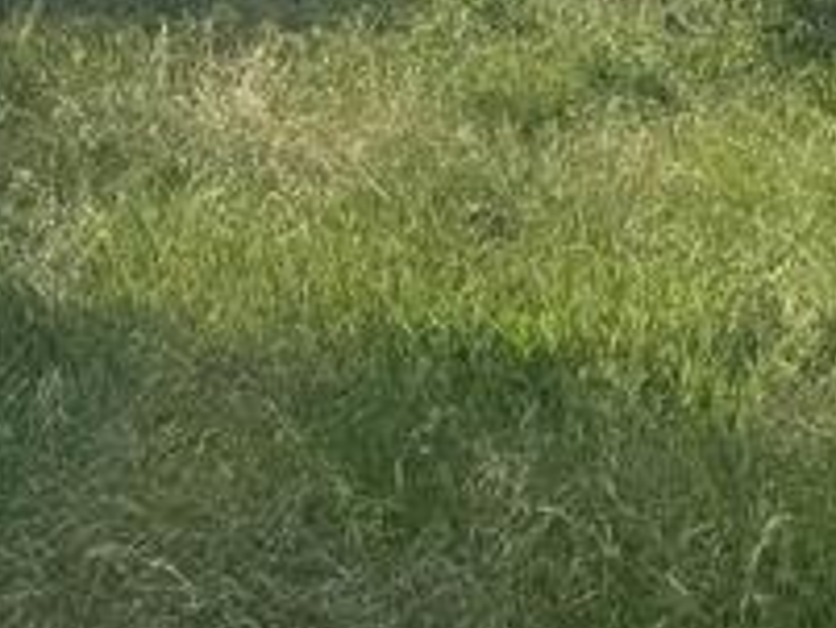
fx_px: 2948
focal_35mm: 122
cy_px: -337
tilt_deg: +0.4
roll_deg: +1.5
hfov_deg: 15.7
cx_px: -71
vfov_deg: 11.6
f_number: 1.78
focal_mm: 6.76
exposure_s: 1/4950
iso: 80
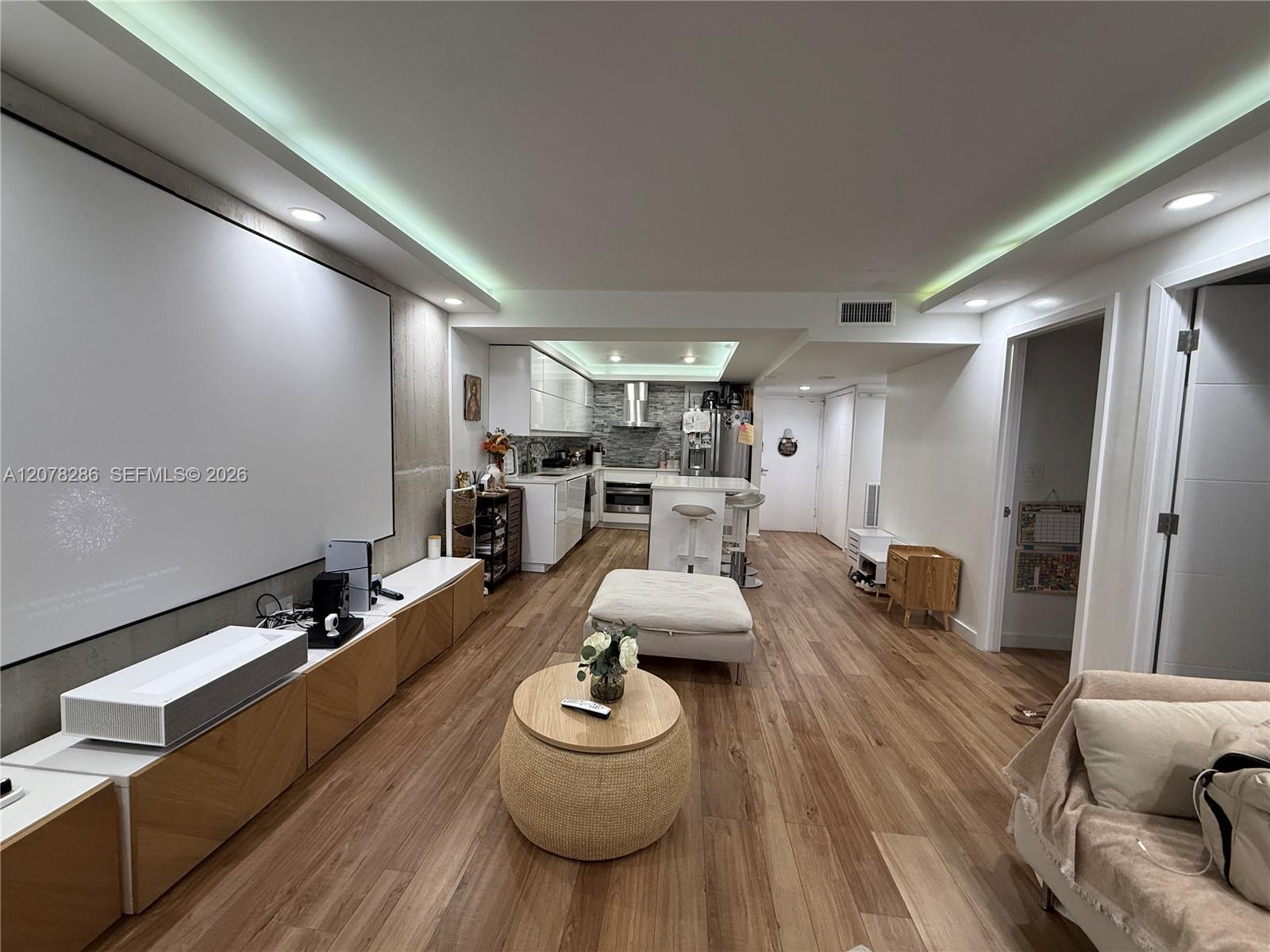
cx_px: 635
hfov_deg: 102.1
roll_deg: -1.7
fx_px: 514
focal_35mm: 14
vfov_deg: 85.7
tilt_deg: -3.8
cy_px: 476
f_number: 2.2
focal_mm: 2.22
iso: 250
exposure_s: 1/120
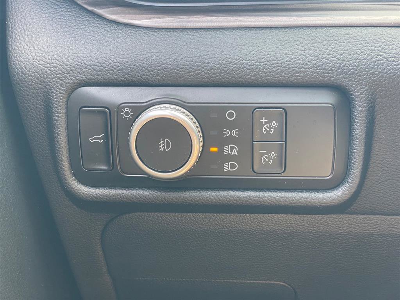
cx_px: 200
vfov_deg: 28.0
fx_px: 601
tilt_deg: -16.3
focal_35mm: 52
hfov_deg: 36.8
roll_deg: -0.6
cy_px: 150
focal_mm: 6
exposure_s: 1/122
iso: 125
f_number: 2
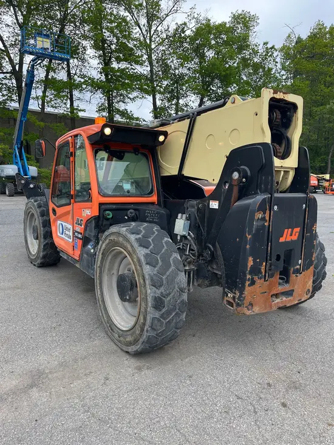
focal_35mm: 26
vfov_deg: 67.3
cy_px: 222
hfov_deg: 53.1
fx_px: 334
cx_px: 167
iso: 50
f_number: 1.6
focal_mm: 5.1
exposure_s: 1/943
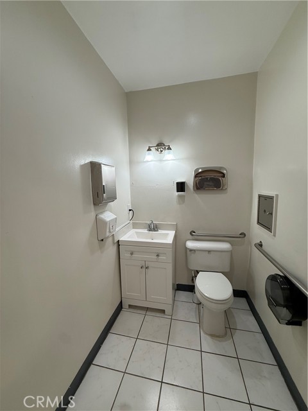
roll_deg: +0.8
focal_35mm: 14
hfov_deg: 85.7
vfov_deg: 102.1
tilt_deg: -6.8
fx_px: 166
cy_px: 206
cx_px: 154
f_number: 2.2
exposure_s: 1/120
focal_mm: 2.22
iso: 80
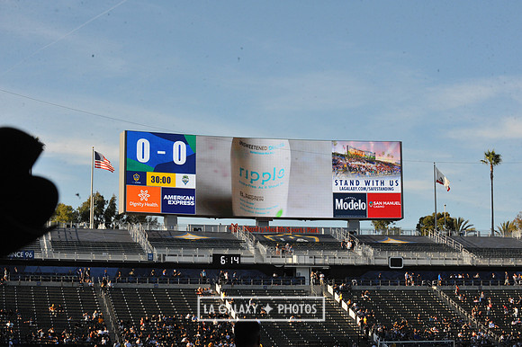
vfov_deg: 17.0
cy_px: 174
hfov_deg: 25.4
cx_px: 261
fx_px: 1159
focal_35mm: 80
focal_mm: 80
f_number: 16
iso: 1600
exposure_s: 1/1000
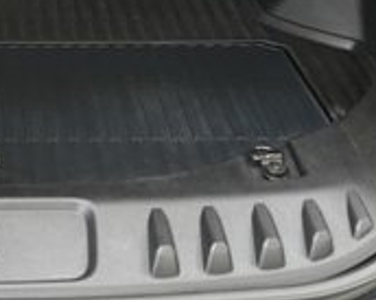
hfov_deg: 19.0
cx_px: -13
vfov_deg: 15.4
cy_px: -2
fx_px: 1089
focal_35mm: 98
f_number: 2.8
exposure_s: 1/160
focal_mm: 28
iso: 4000
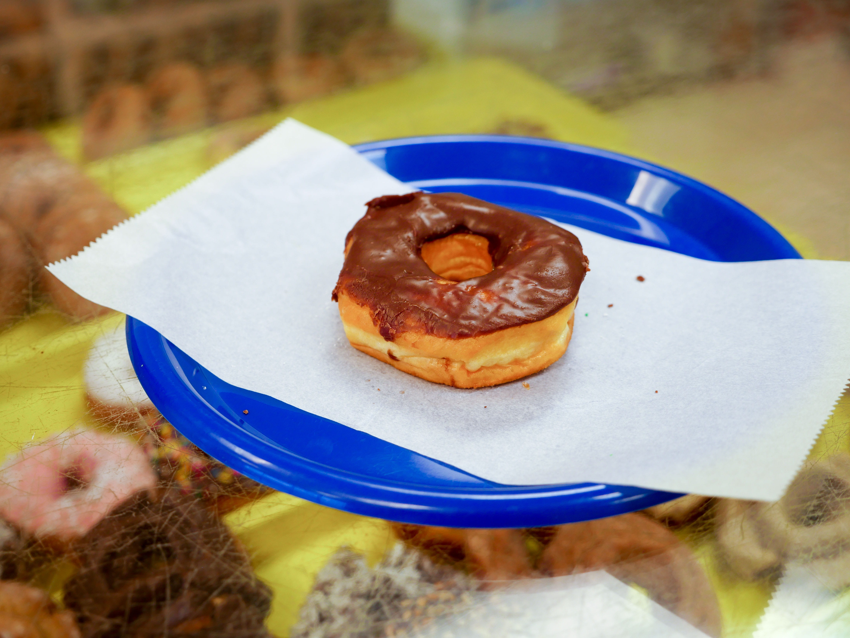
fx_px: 1179
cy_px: 319
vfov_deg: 30.3
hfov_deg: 39.7
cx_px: 425
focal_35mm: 48
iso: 200
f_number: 2.8
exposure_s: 1/60
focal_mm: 24
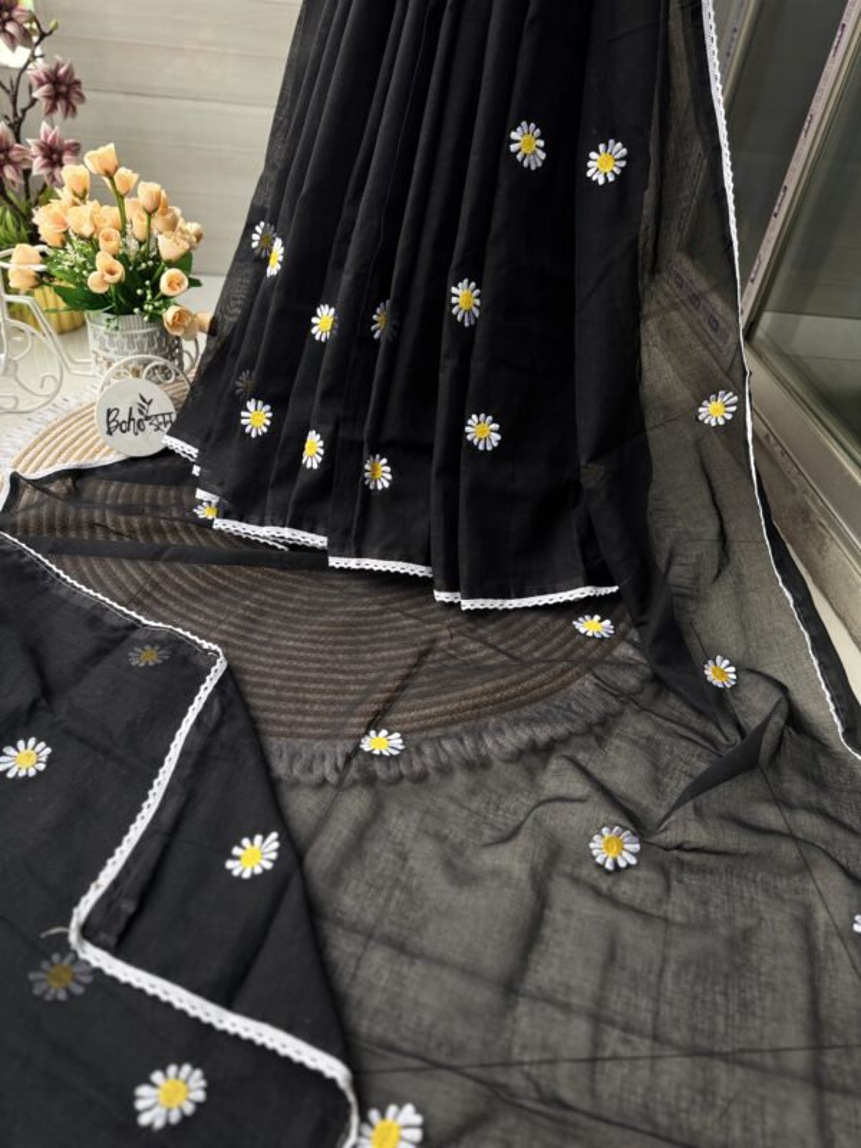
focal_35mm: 24
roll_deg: -7.8
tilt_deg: -39.7
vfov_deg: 71.6
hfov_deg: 56.8
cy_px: 574
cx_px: 430
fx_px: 796
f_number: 1.78
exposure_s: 1/121
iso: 100
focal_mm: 6.76
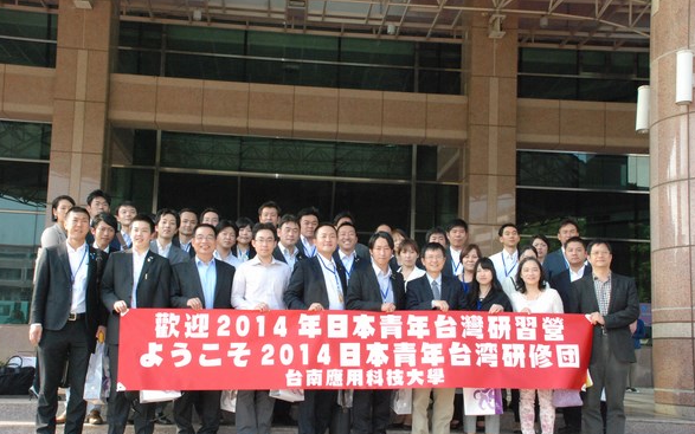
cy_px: 236
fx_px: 919
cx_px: 346
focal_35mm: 49
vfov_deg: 26.6
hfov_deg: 41.4
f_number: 13
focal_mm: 31
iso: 1600
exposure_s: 1/200
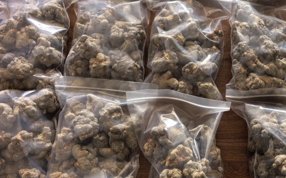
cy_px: 80
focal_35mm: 38
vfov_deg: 33.6
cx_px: 211
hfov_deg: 49.7
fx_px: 296
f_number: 2
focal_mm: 5.75
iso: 400
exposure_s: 1/50
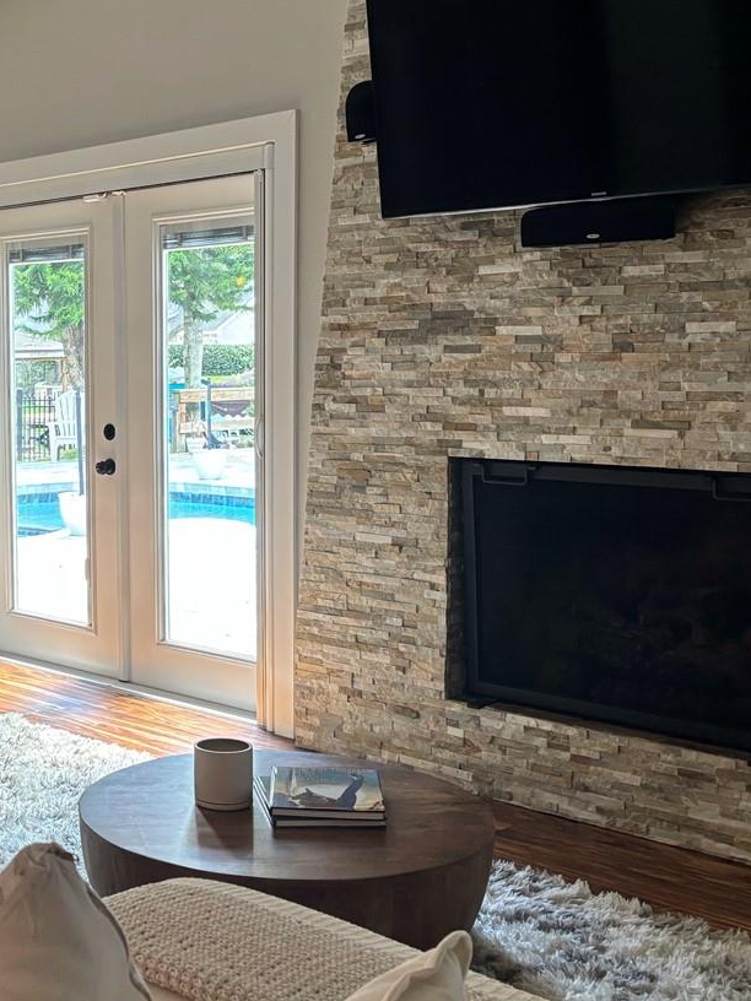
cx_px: -7
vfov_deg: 37.5
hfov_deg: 26.9
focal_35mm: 51
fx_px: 1475
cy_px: 502
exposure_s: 1/60
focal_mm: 5.96
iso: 160
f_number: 1.6
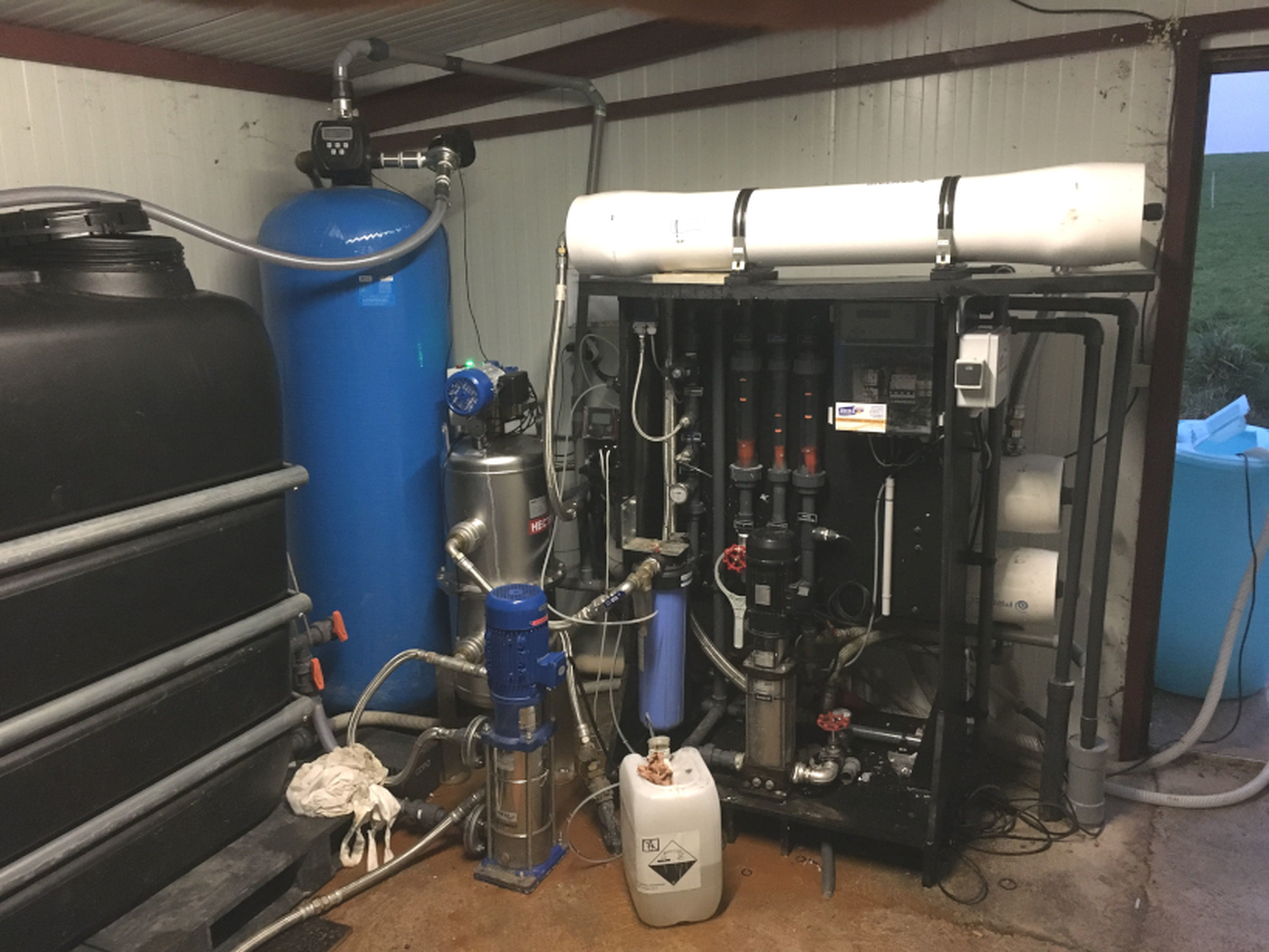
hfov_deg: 61.7
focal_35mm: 29
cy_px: 476
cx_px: 634
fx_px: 1063
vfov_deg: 48.2
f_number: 2.2
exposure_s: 1/17
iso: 320
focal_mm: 4.15
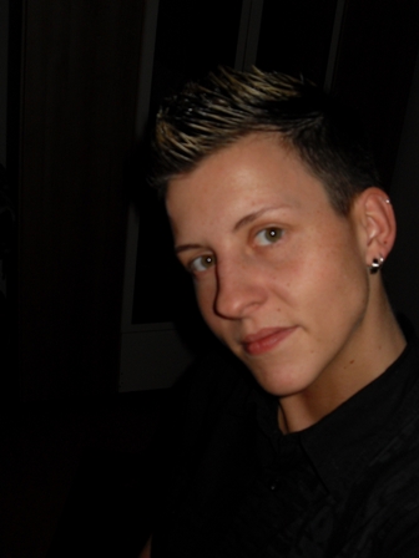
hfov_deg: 38.7
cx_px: 210
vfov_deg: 50.1
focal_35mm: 37
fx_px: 597
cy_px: 279
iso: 100
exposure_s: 1/45
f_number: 2.8
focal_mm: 6.3
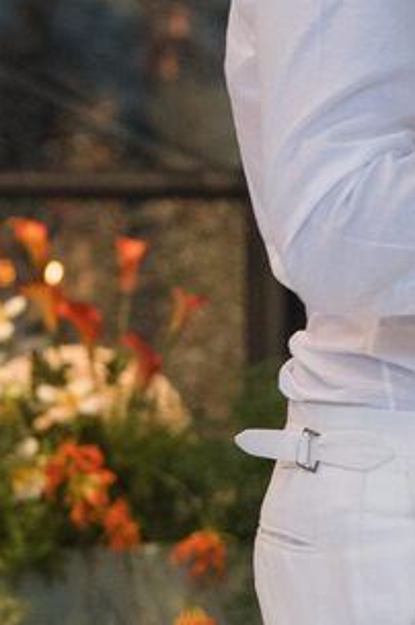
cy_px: 407
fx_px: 4280
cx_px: 664
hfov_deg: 5.5
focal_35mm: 247
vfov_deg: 8.3
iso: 2500
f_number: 2.8
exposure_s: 1/125
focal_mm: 50
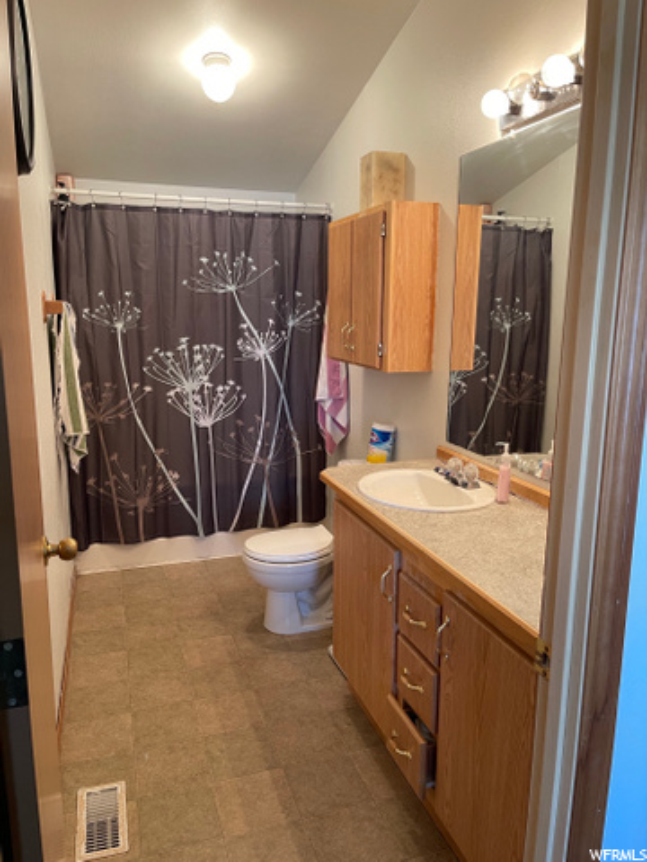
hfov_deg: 53.1
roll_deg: -0.5
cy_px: 431
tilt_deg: -10.3
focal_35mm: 26
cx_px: 324
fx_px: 648
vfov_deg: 67.3
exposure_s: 1/60
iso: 250
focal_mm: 5.1
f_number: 1.6
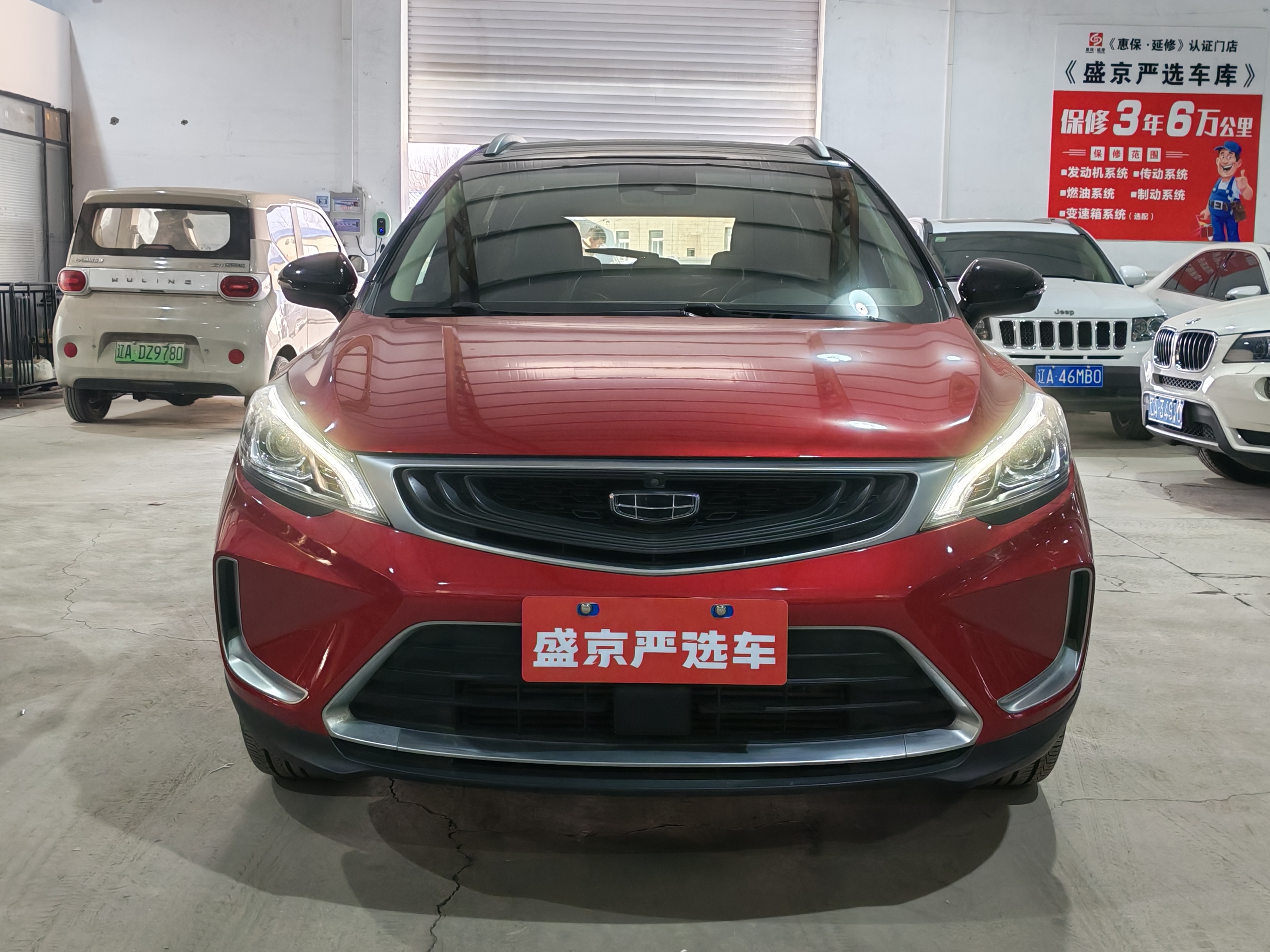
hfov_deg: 45.8
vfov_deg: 35.1
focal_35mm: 41
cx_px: 635
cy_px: 476
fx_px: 1504
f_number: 1.95
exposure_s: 1/100
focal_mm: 5.52
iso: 80
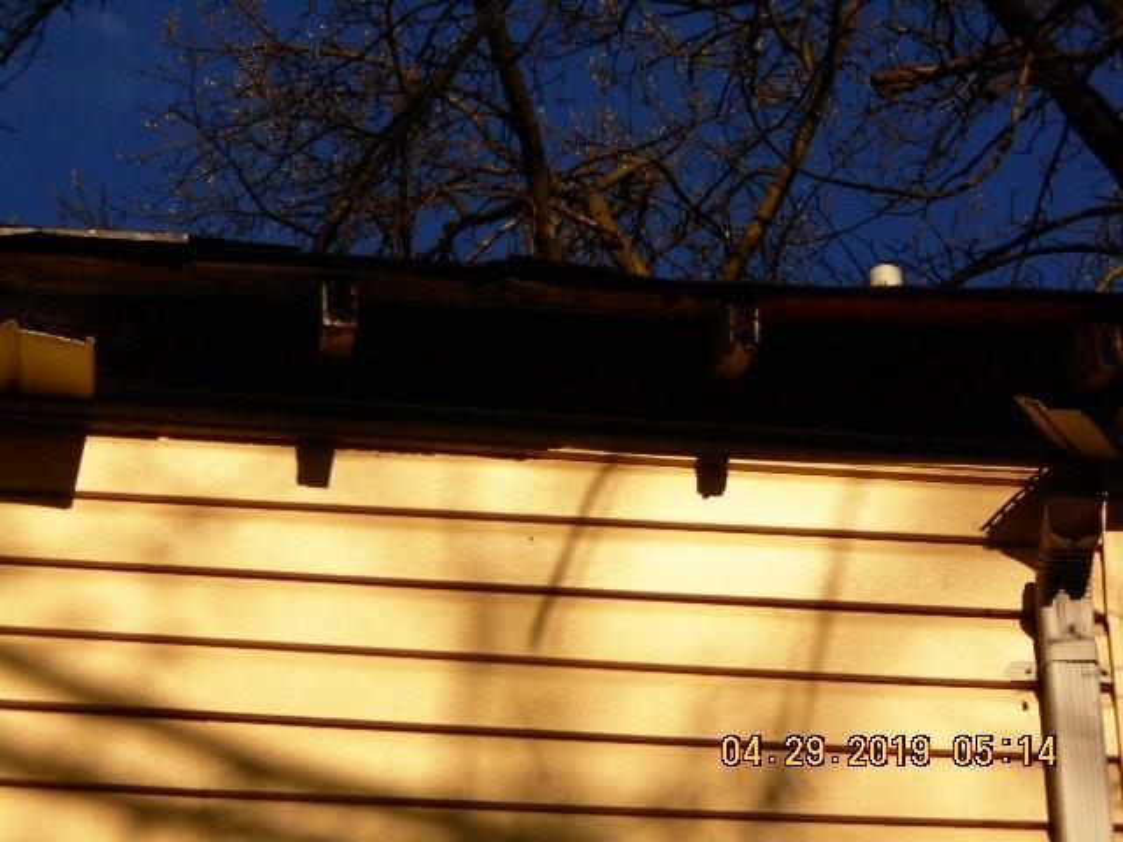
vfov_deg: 11.4
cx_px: 562
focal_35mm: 130
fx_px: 4217
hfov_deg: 15.2
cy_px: 421
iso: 80
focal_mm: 23
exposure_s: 1/250
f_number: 6.5
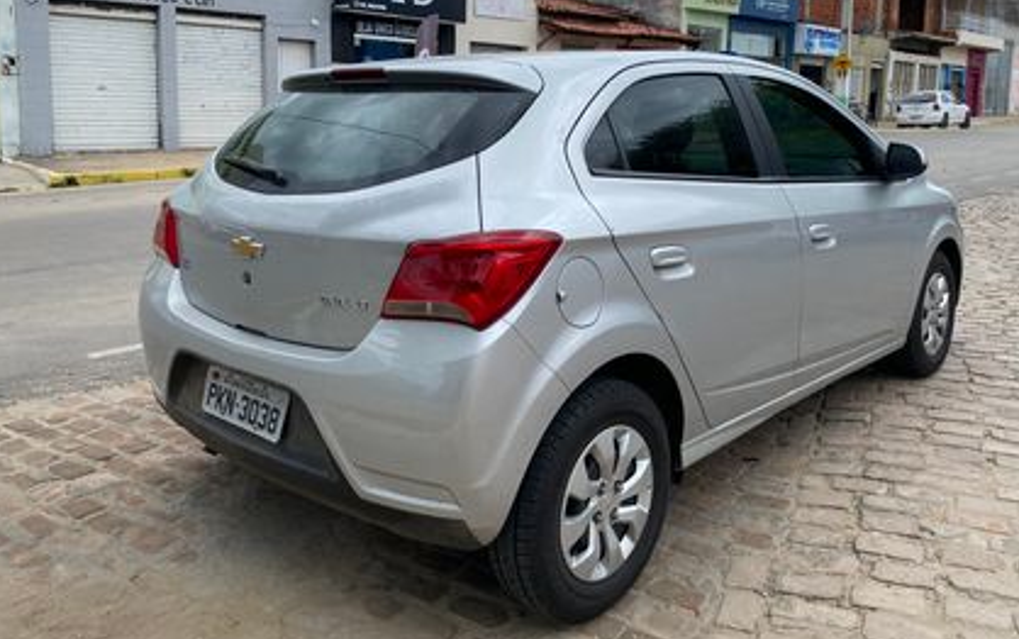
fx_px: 862
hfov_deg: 61.1
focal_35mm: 31
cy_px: 227
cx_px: 544
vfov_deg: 40.3
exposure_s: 1/2513
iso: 32
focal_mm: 4.25
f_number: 1.8
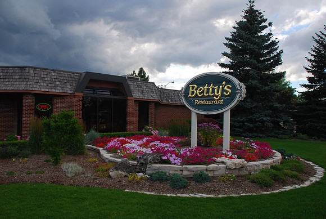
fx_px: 272
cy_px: 110
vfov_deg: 43.8
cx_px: 163
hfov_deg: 61.8
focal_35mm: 30
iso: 100
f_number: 6.3
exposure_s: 1/160
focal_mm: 20
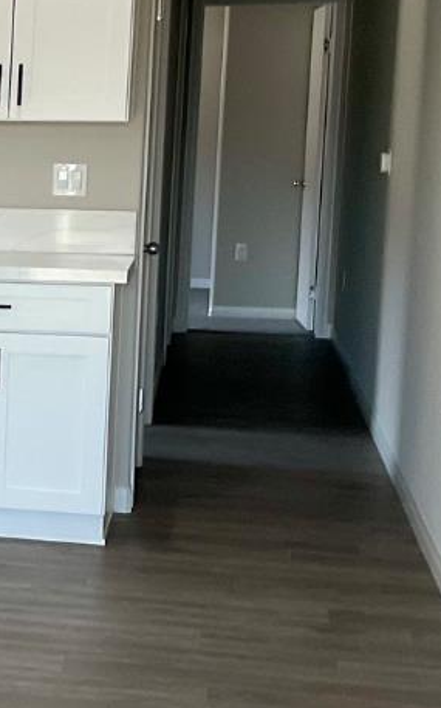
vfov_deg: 20.6
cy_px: 357
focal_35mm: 101
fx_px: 1945
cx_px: -381
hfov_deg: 11.8
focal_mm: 3
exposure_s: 1/120
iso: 64
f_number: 1.8
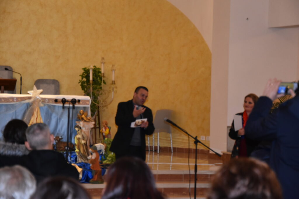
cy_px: 100
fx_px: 872
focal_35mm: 105
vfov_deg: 13.0
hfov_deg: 19.5
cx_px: 150
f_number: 5.3
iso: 1600
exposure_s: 1/100
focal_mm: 70
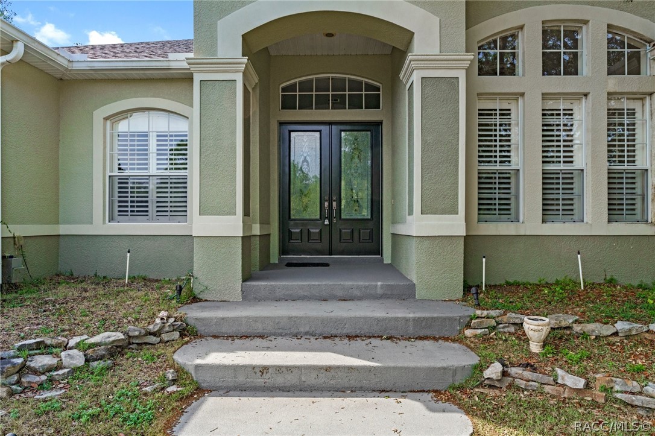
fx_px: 409
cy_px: 218
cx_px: 328
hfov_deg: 77.3
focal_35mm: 22
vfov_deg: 56.1
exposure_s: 1/320
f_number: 8
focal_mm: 15
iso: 320
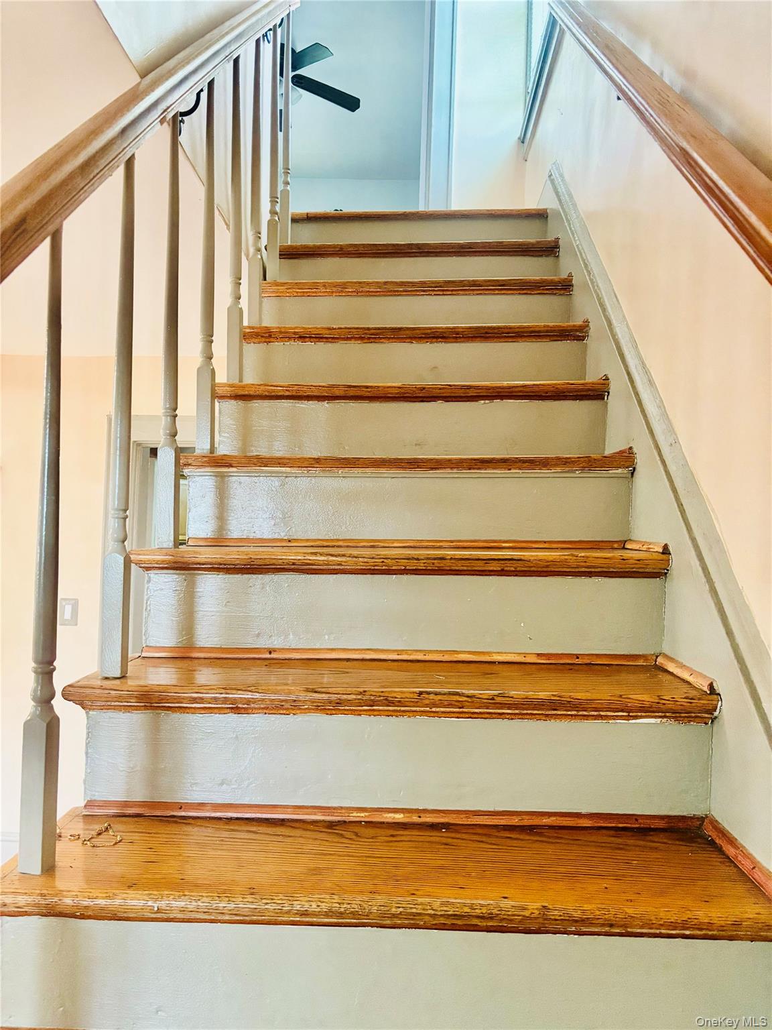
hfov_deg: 53.1
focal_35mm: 26
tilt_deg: +1.4
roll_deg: -1.8
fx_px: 773
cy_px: 515
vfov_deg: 67.3
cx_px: 386
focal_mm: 5.96
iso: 500
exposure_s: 1/60
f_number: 1.6
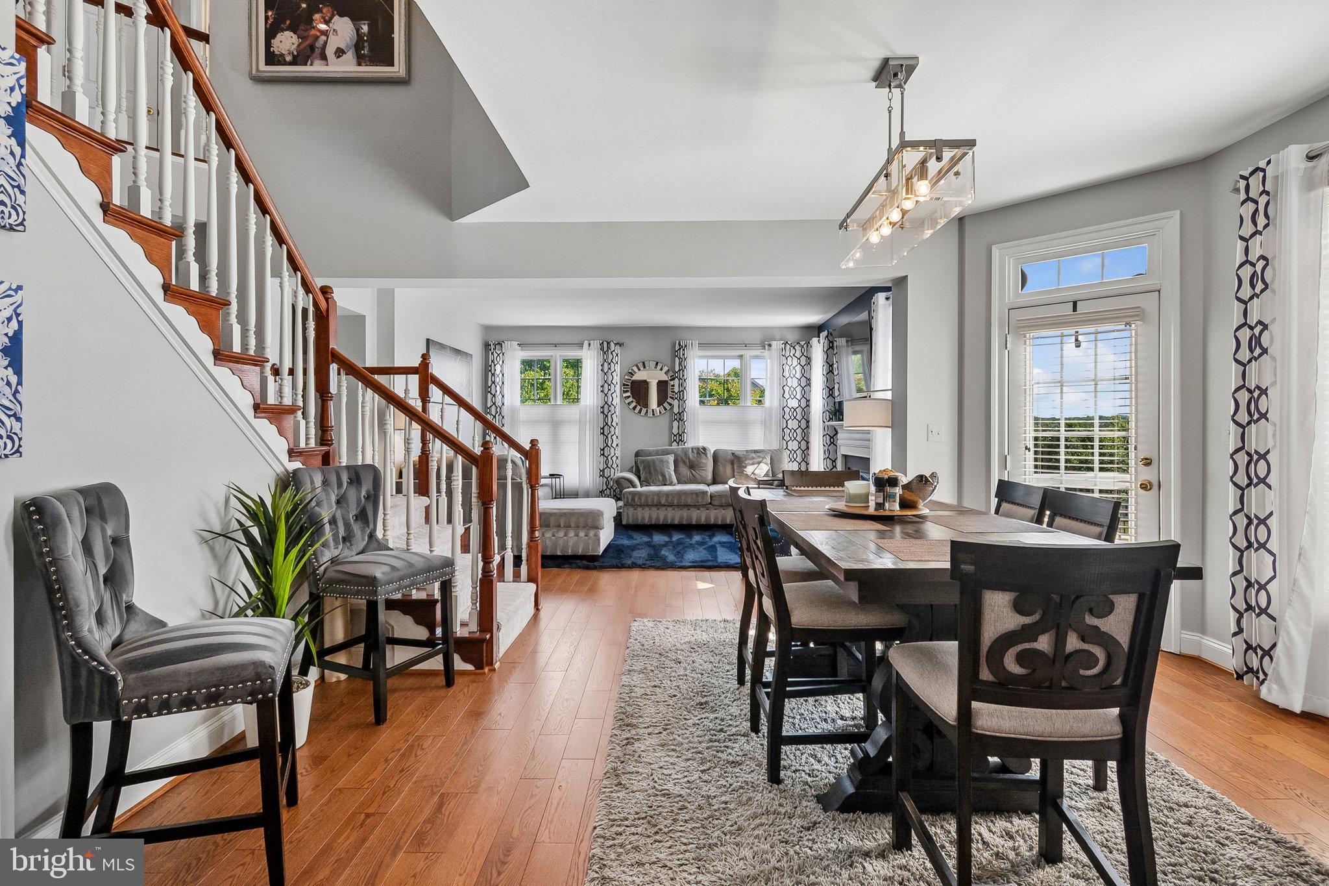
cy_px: 443
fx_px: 627
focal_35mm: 17
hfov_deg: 93.3
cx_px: 664
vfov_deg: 70.4
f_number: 5.6
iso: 400
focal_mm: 11.5
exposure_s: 1/160
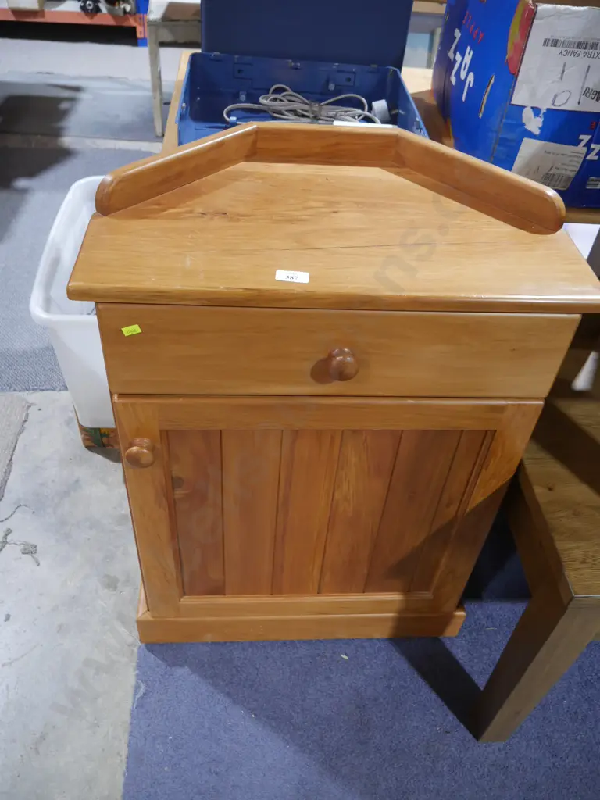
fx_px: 647
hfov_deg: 49.7
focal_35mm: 28
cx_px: 300
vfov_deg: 63.4
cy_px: 400
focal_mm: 14
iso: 800
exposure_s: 1/60
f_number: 3.5
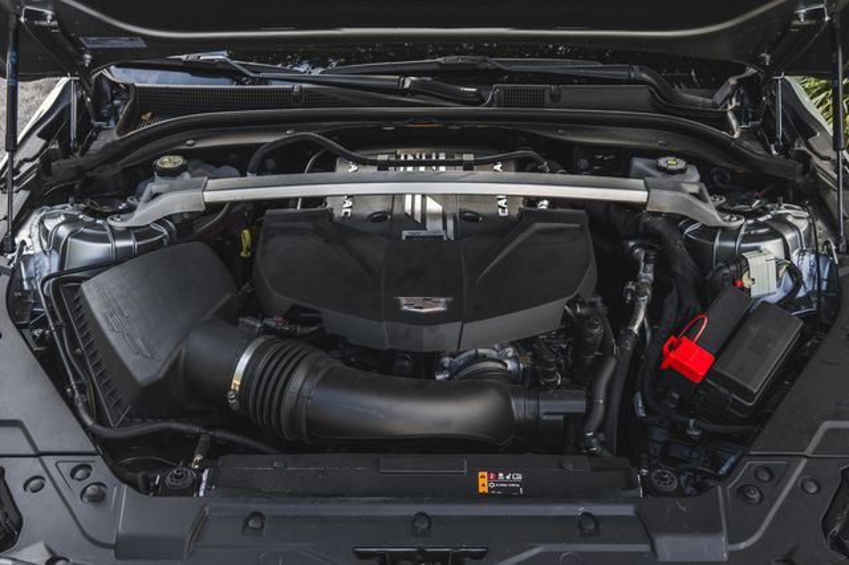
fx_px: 923
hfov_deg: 49.4
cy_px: 326
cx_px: 430
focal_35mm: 39
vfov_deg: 34.0
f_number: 5
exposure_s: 1/200
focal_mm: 24
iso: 640
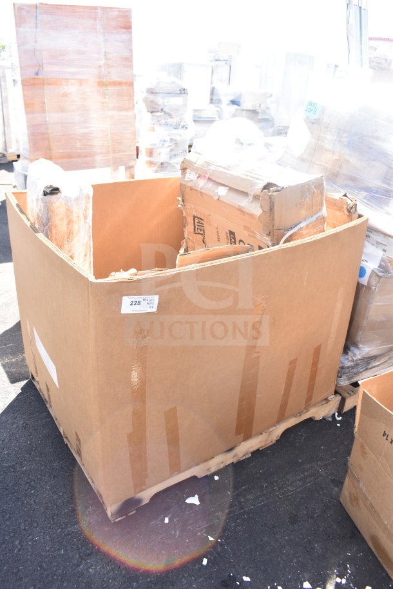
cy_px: 294
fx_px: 442
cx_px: 196
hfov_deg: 47.9
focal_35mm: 27
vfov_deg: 67.4
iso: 200
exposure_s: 1/125
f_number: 5.6
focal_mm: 18
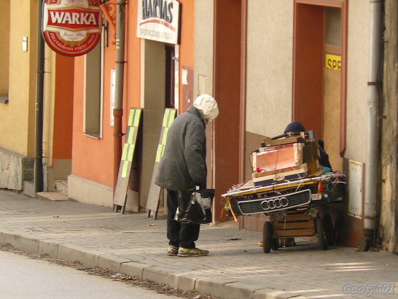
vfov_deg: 5.3
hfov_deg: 7.1
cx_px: 199
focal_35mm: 279
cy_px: 150
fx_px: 3208
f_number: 4
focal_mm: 38.9
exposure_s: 1/125
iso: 100
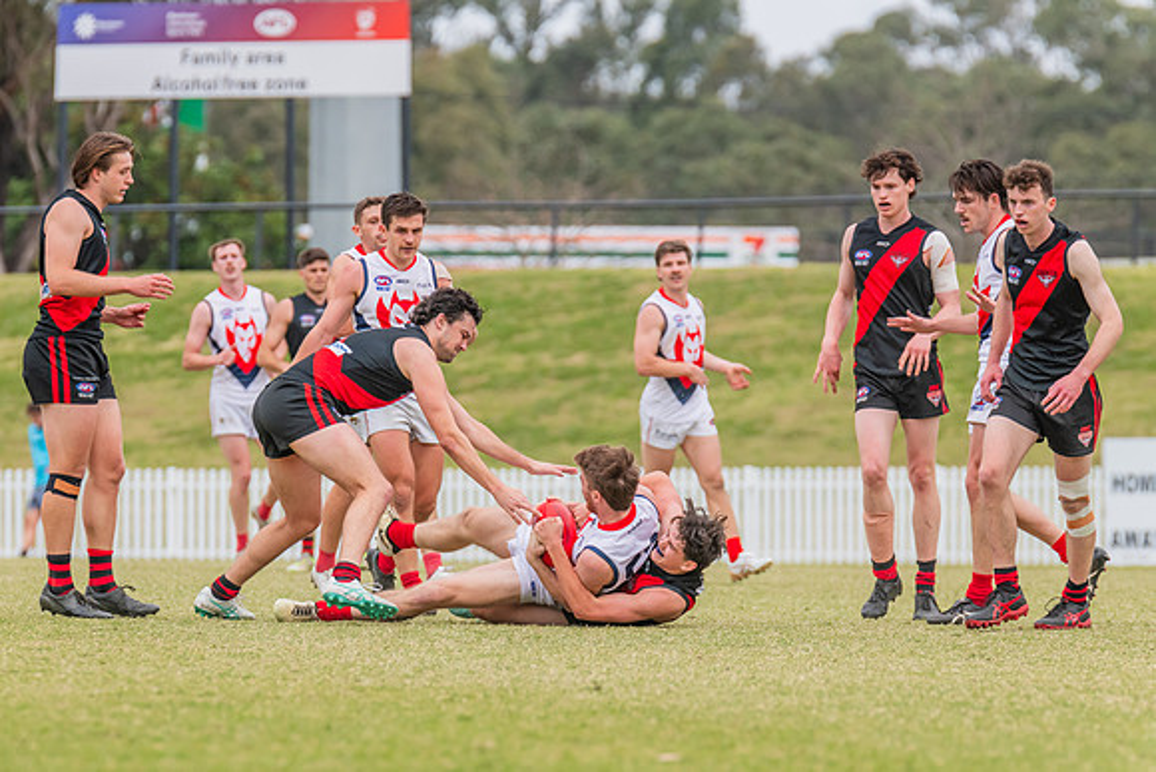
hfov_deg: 4.7
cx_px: 498
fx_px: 14099
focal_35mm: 439
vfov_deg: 3.1
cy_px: 438
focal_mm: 380
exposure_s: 1/1250
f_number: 7.1
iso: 800
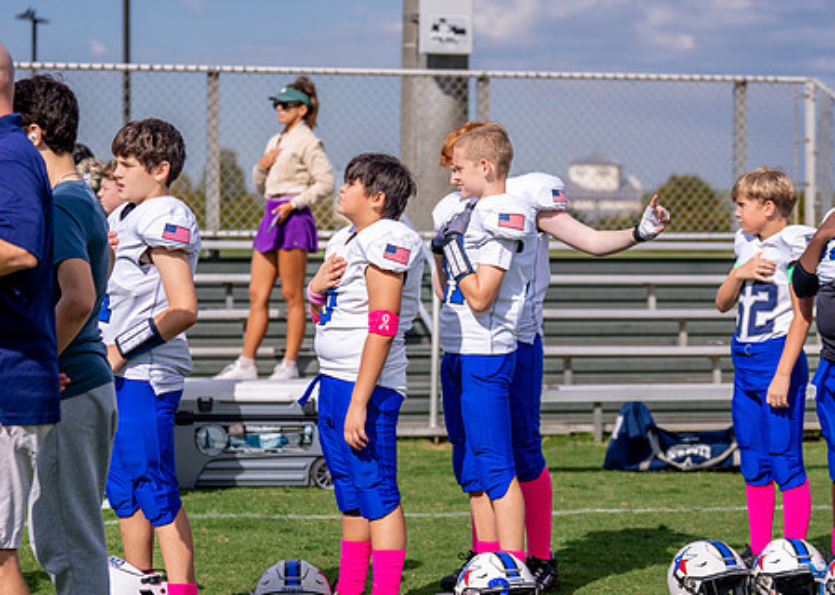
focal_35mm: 107
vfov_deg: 13.4
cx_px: 474
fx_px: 2536
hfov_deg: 18.7
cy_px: 335
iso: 160
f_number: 2.8
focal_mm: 70
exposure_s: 1/4000
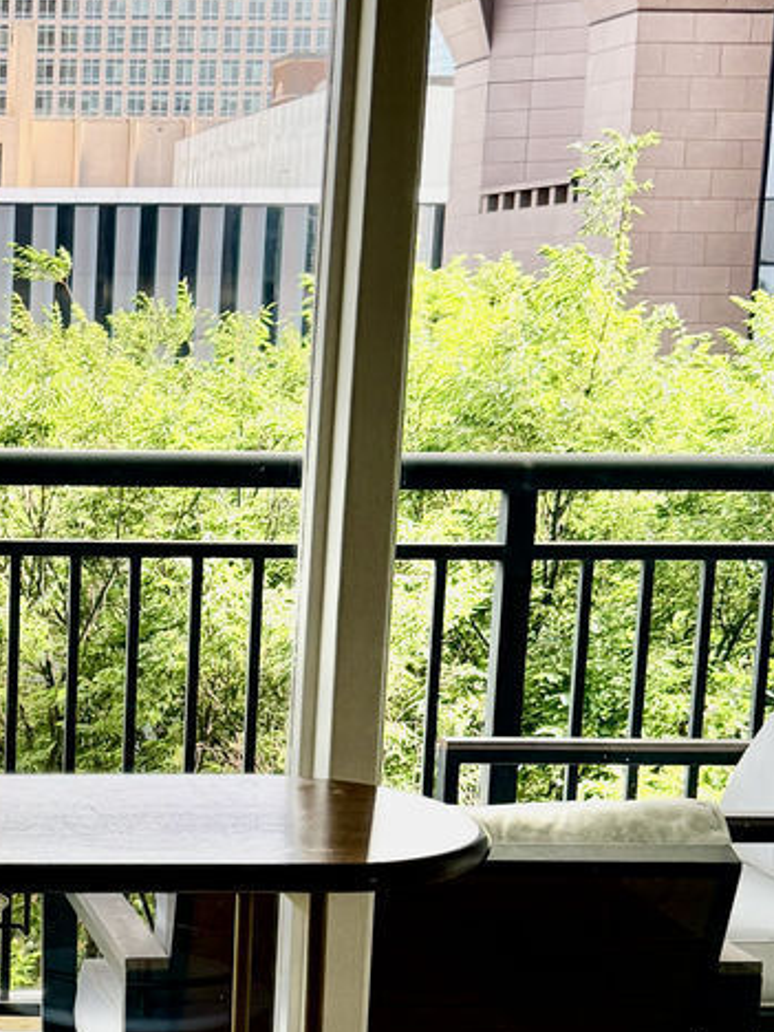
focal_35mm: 77
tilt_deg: -9.8
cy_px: 721
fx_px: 2296
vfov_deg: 25.2
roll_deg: -1.5
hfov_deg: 18.0
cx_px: -204
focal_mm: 6.76
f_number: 1.78
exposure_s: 1/722
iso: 100
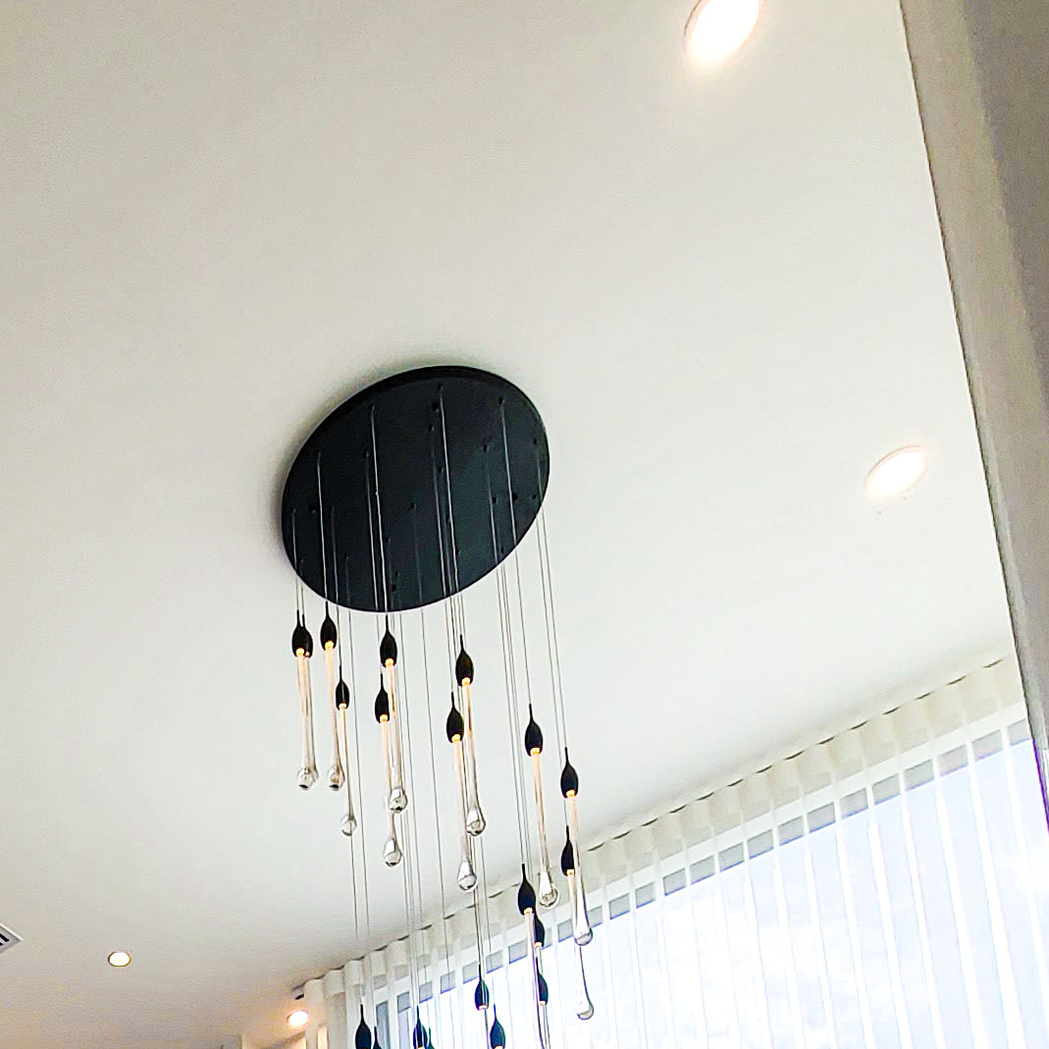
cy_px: 1573
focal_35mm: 43
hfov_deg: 35.5
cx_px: 5
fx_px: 1474
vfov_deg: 27.3
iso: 32
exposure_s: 1/210
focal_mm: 1.74
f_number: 2.2
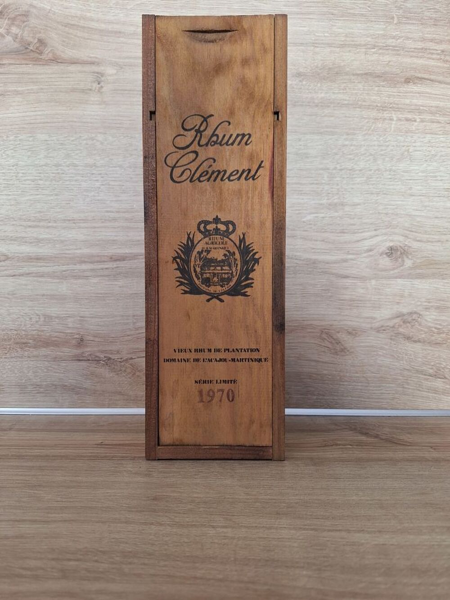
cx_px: 225
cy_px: 300
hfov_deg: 58.9
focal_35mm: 23
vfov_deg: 73.9
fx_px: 399
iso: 160
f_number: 1.8
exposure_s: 1/40
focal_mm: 5.54
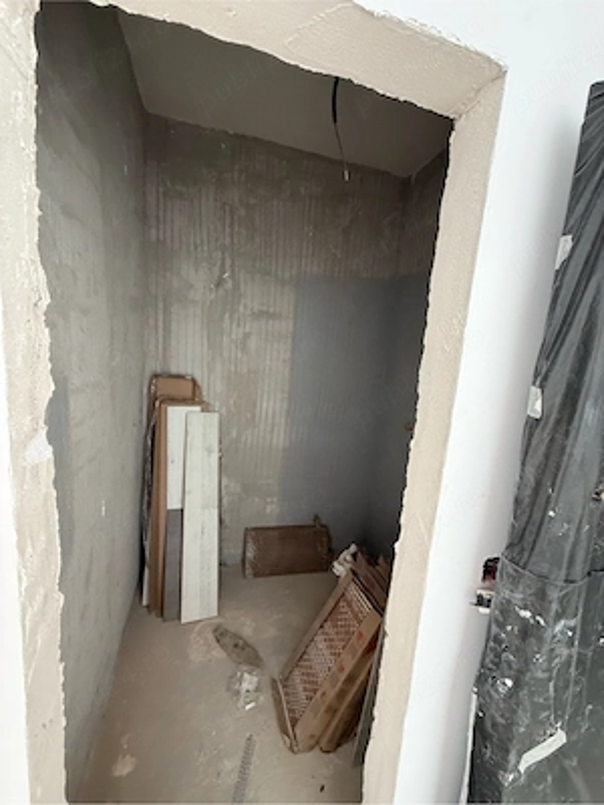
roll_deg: -5.9
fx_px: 326
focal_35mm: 14
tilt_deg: -9.4
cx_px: 302
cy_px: 402
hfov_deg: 85.7
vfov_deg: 102.1
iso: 400
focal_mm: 2.22
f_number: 2.2
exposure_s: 1/60
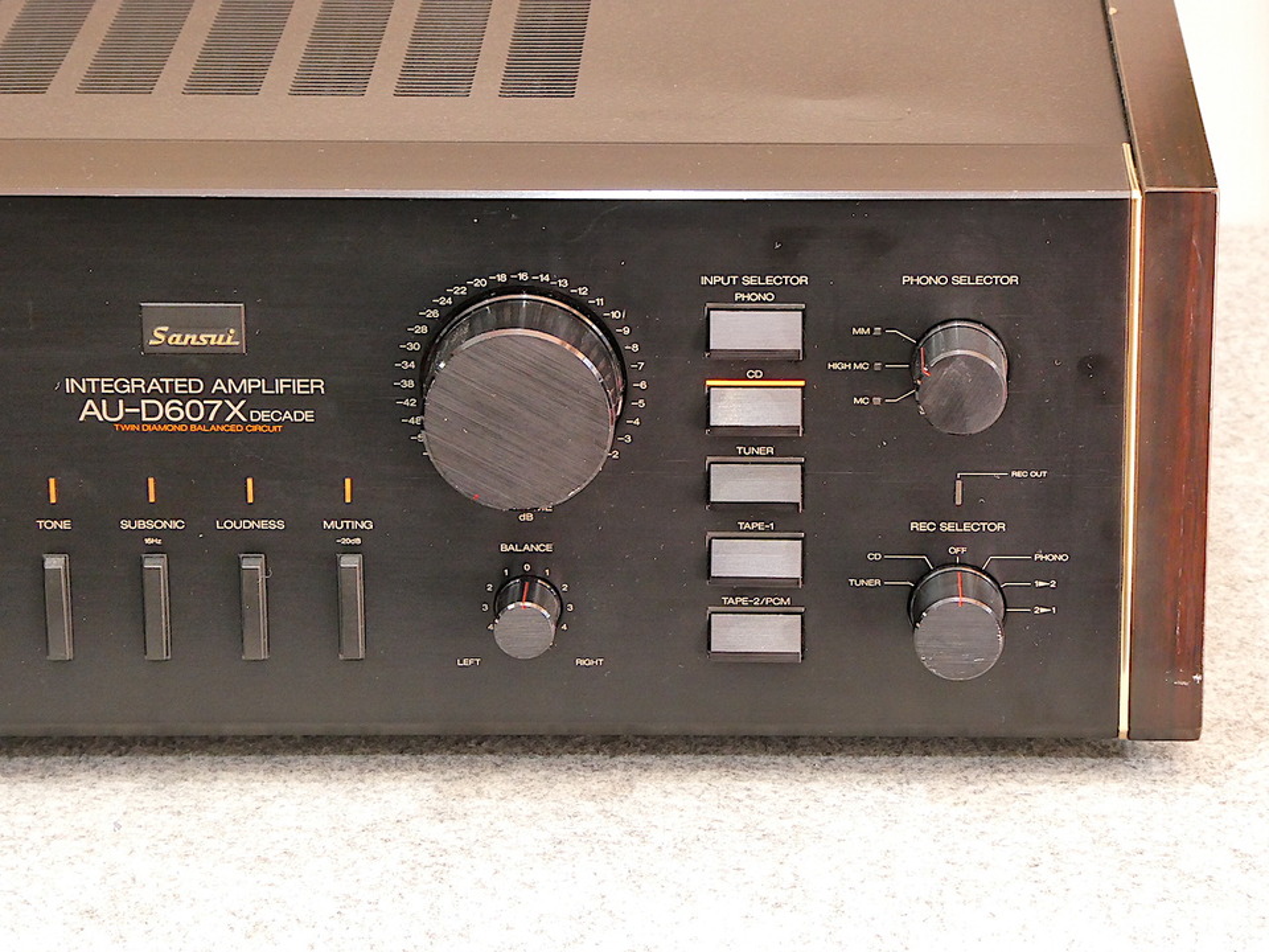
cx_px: 634
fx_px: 4949
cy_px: 476
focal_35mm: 135
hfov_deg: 14.6
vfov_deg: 11.0
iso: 400
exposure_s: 1/10
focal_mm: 24.2
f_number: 5.3
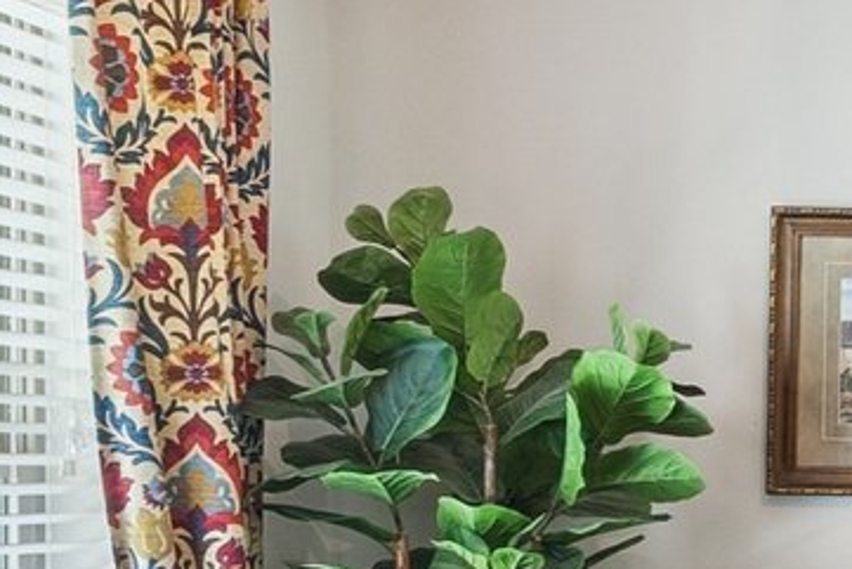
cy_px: 551
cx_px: 1253
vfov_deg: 15.8
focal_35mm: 85
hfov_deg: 20.6
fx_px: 2012
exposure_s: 1/20
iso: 200
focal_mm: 10
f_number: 6.3
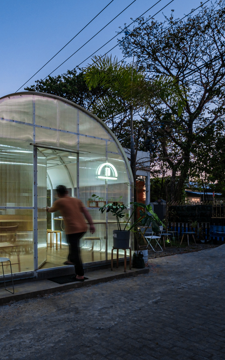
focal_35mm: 26
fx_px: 255
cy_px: 195
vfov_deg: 70.3
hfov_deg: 47.3
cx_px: 86
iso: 500
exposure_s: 1/4
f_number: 14
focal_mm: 11.5
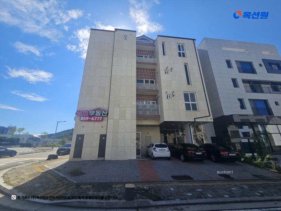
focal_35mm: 13
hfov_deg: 106.2
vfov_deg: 89.9
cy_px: 106
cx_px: 140
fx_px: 106
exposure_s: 1/1978
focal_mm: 2.2
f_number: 2.2
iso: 50
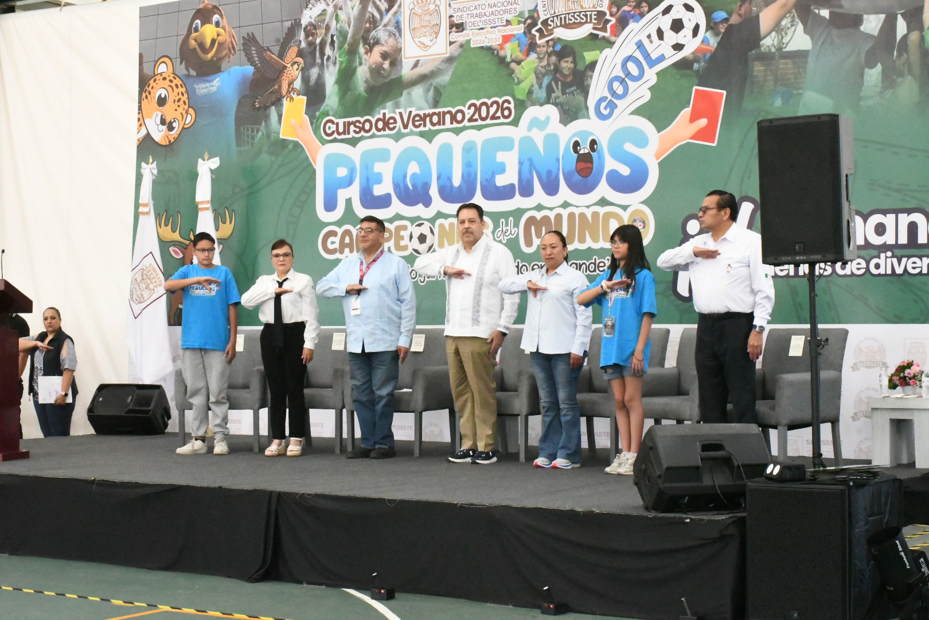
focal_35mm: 67
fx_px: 1729
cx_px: 464
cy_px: 310
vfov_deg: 20.3
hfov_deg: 30.1
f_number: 18
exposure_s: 1/200
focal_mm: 45
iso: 20000
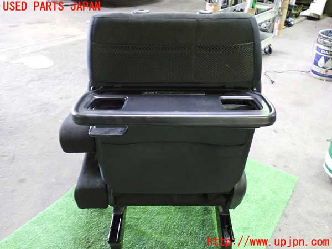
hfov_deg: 60.0
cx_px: 166
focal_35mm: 30
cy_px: 124
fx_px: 288
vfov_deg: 46.8
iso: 800
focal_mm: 5.4
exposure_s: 1/25
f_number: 2.3
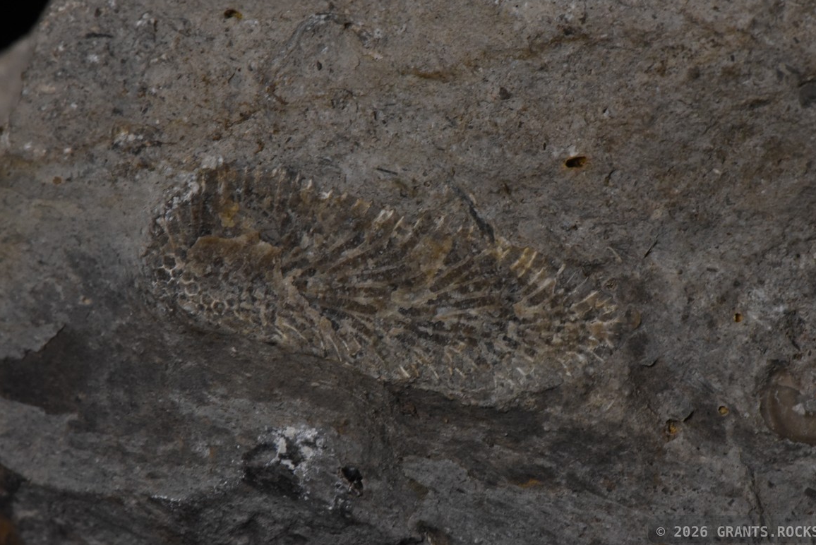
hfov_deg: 18.7
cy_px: 278
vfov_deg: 12.6
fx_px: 2472
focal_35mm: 109
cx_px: 422
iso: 5000
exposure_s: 1/40
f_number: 20
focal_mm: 105
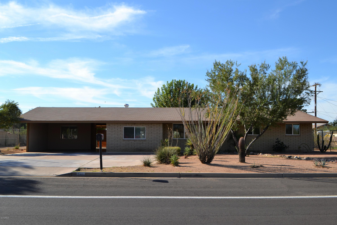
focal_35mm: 36
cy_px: 112
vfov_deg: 36.9
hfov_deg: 53.1
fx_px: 337
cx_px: 168
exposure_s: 1/200
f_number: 8
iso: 100
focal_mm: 24
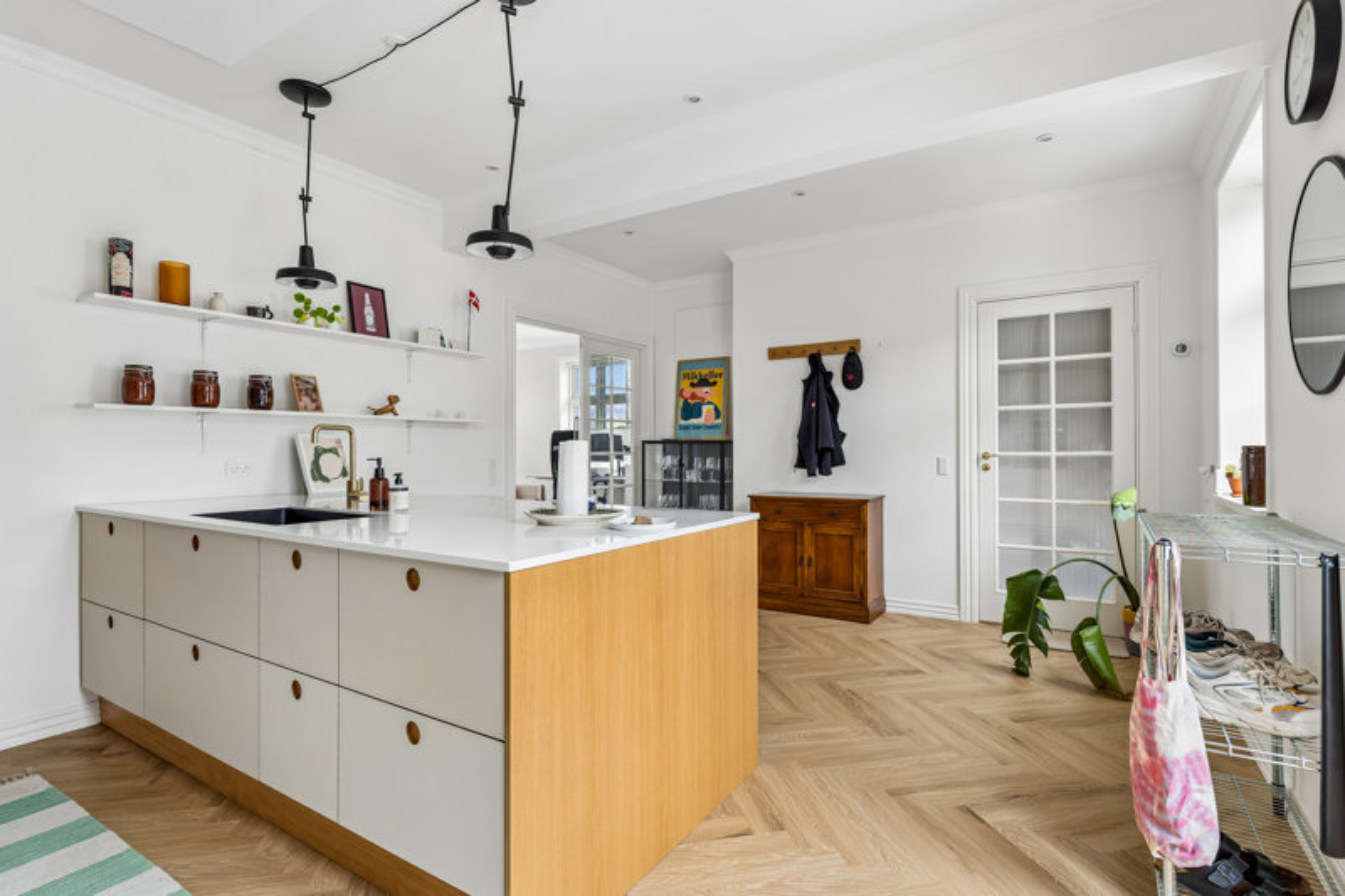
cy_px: 448
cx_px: 672
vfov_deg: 68.9
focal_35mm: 18
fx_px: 654
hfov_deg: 91.6
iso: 200
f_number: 4
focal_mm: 17.5
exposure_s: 1/10
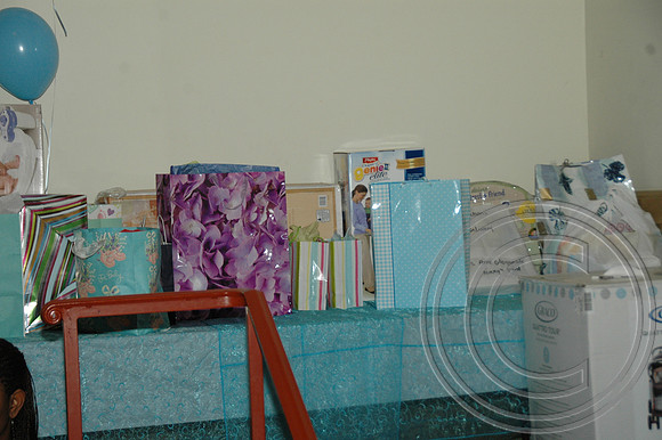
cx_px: 331
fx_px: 1433
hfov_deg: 26.0
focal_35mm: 78
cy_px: 220
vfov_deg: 17.5
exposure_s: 1/60
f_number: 5.6
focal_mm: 52
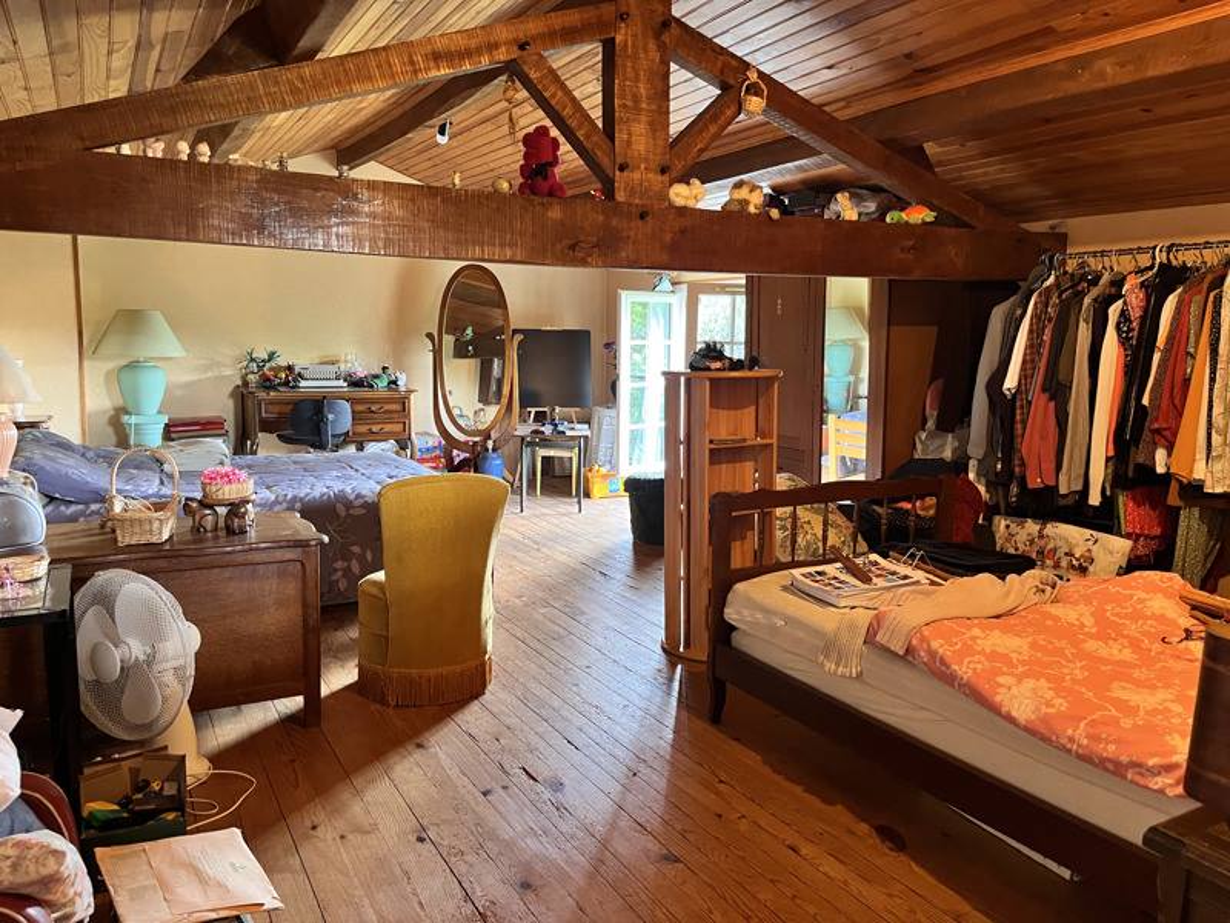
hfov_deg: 67.3
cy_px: 462
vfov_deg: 53.1
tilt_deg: -7.9
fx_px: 924
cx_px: 615
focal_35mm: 26
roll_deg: -0.2
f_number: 1.6
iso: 400
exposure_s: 1/33
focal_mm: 5.1
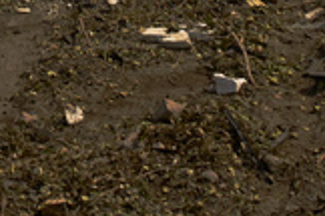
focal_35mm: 221
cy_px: -298
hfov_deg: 9.2
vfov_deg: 6.0
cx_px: -26
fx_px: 1995
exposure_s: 1/3200
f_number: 4
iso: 100
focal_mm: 35
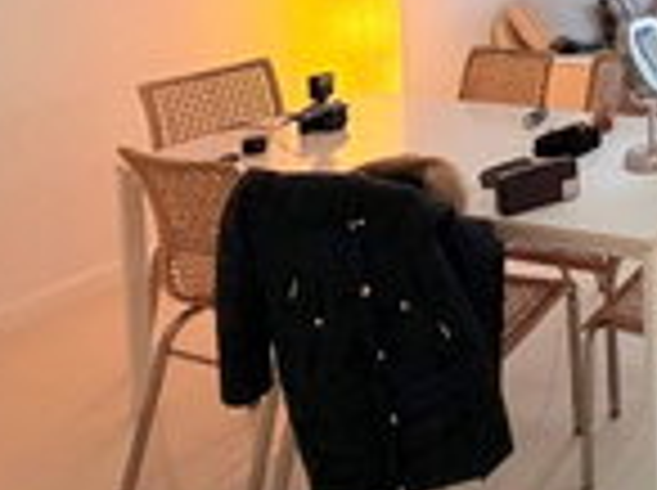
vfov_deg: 29.9
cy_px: -99
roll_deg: +0.5
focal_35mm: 41
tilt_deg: -2.8
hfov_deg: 33.4
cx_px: 857
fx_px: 777
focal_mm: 2.22
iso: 200
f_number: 2.2
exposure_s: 1/120
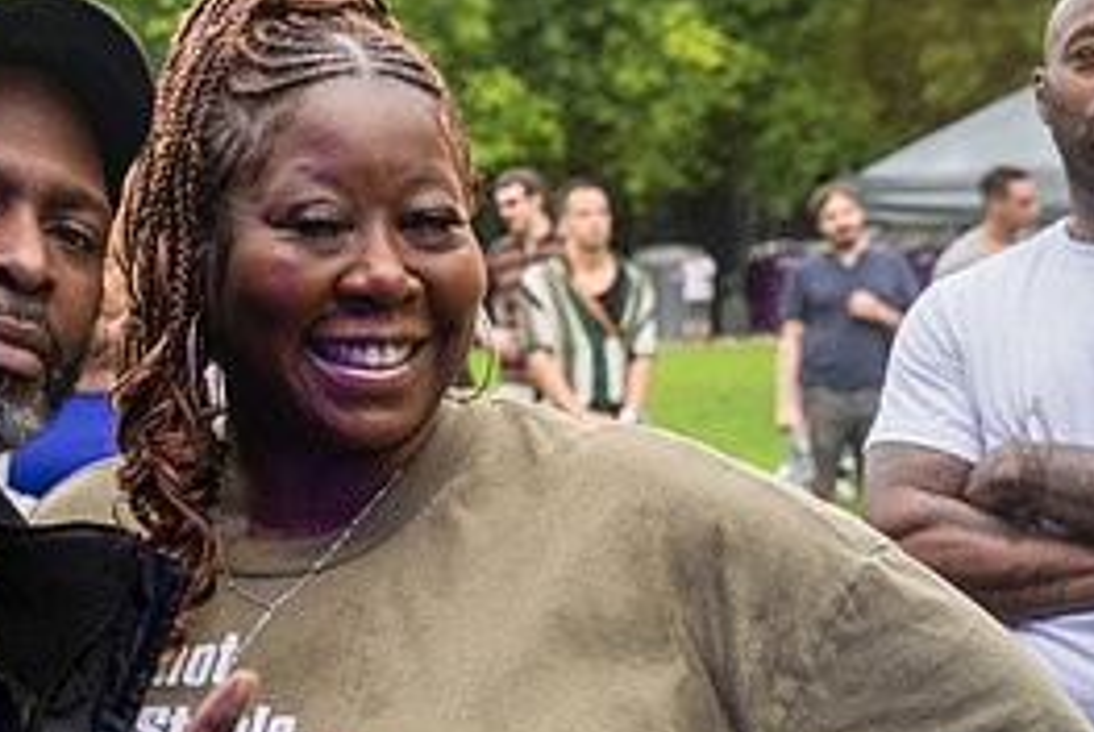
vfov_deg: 14.7
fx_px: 2829
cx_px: 62
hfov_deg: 21.3
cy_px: 316
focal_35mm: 93
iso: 500
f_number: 3.5
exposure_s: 1/800
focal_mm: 35
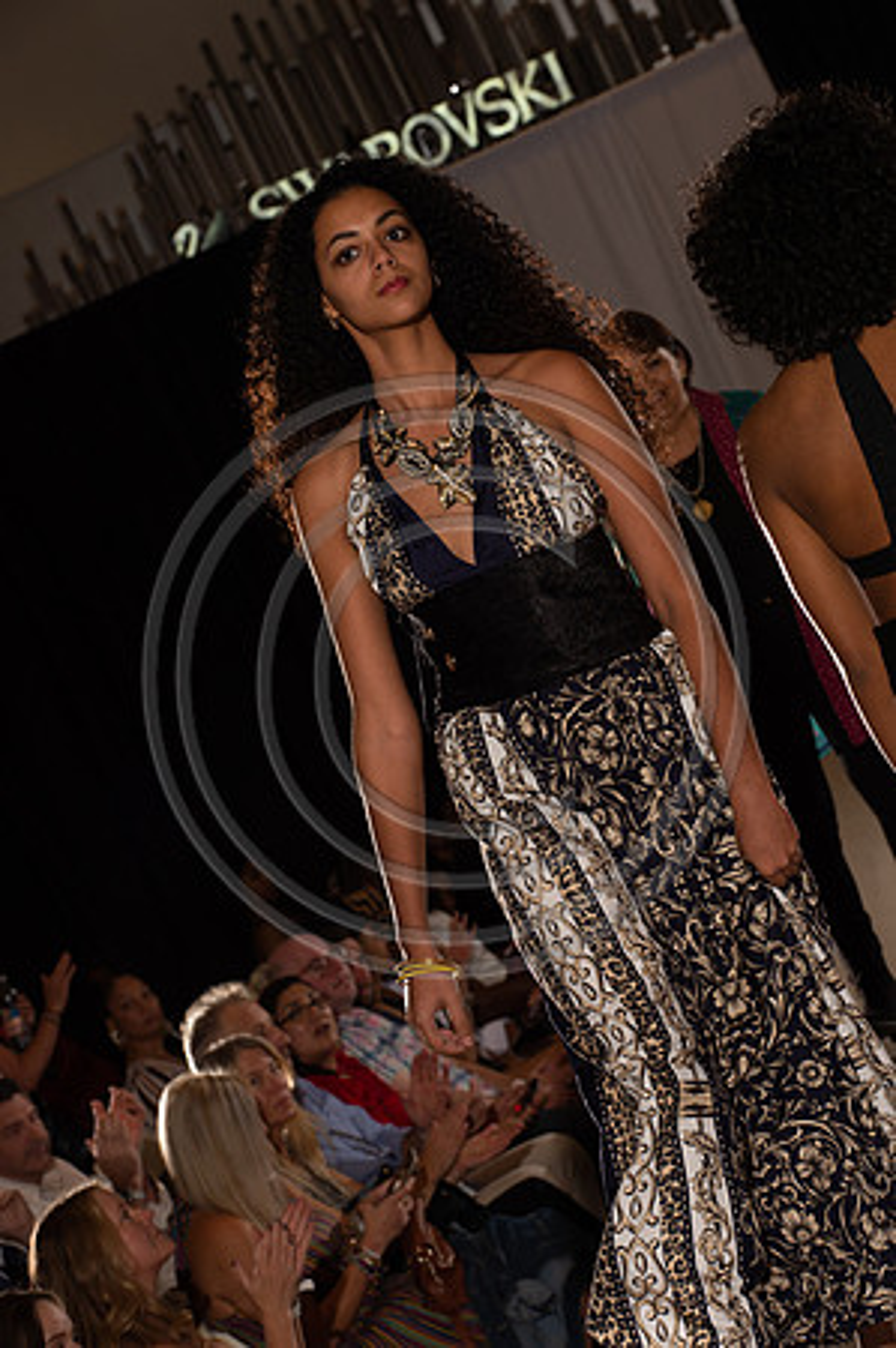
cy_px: 674
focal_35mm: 116
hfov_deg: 11.8
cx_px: 448
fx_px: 4340
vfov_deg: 17.7
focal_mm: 116
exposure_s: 1/250
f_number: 9
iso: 800
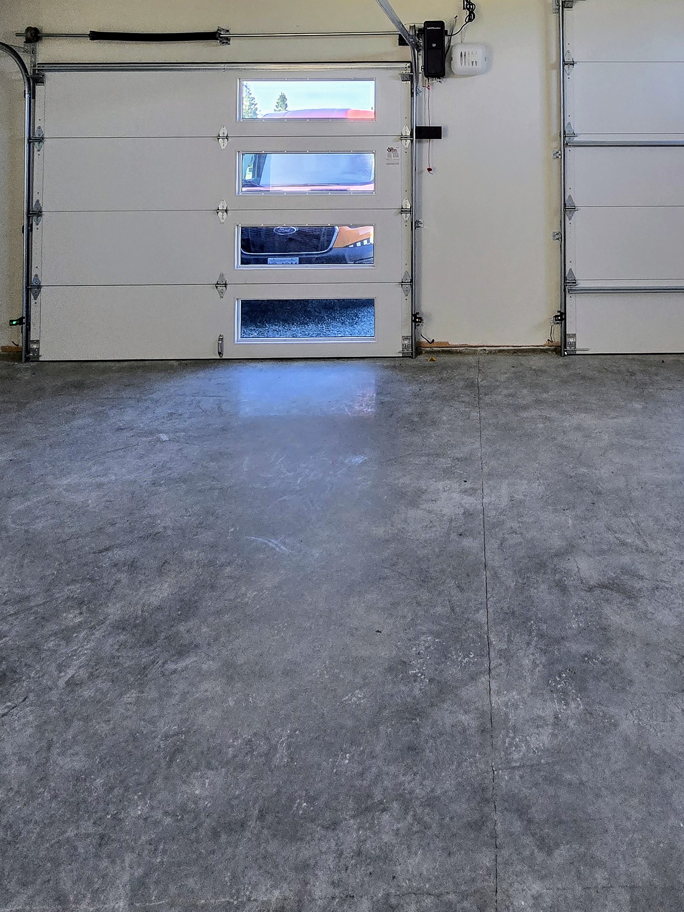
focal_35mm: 23
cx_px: 474
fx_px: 606
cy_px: 114
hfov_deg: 57.2
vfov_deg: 63.4
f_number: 2.2
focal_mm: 2.2
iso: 250
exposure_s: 1/100
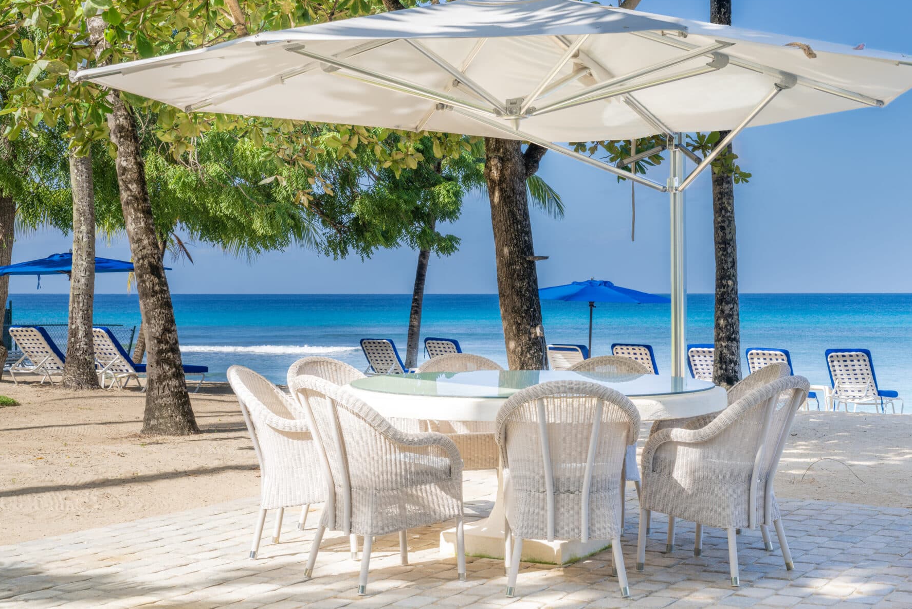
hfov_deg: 34.4
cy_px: 287
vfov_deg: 23.4
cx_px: 502
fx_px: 1470
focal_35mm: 58
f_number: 10
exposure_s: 1/100
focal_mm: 49
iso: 50
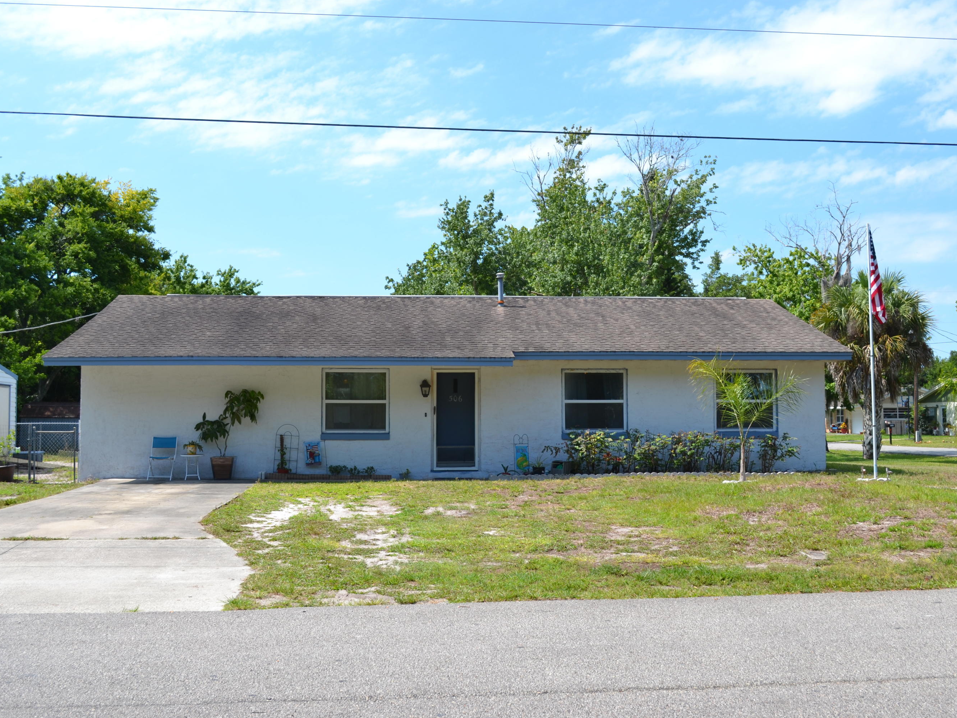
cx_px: 502
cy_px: 359
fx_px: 1078
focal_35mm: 39
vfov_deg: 36.8
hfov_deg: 47.8
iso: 100
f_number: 7.1
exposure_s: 1/200
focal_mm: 24
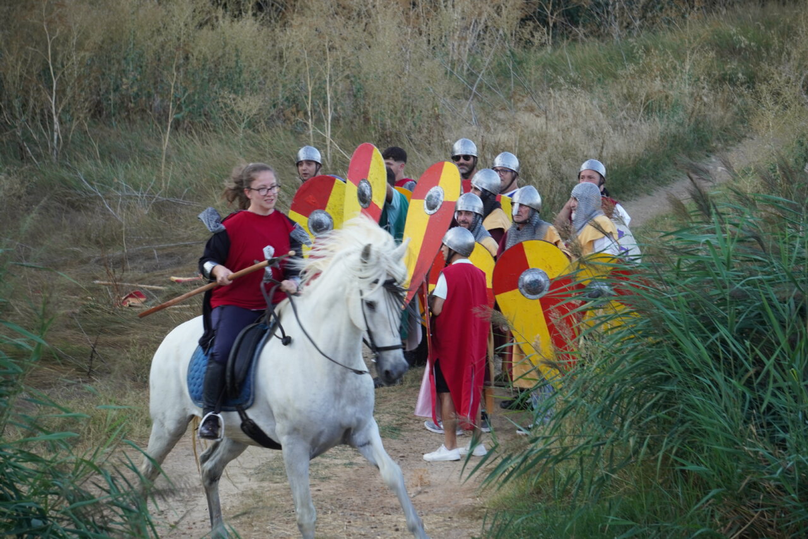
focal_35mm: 171
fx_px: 3837
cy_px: 270
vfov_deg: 8.0
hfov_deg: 12.0
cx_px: 404
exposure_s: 1/200
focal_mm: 114
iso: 400
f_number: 5.6
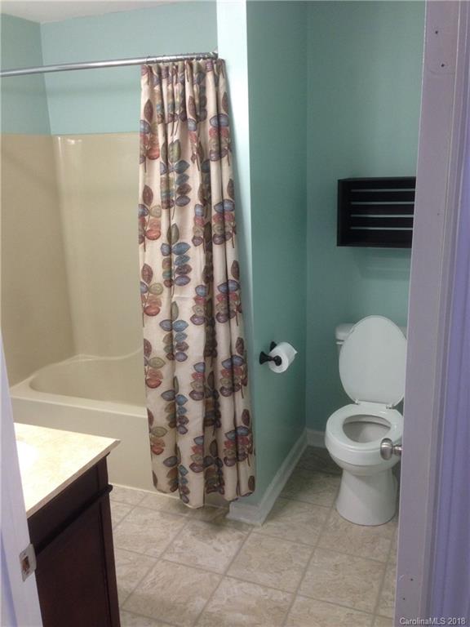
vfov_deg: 55.4
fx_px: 597
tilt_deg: -12.7
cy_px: 314
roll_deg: +0.8
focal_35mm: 33
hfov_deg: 42.9
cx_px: 235
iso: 125
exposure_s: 1/20
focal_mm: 4.12
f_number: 2.4
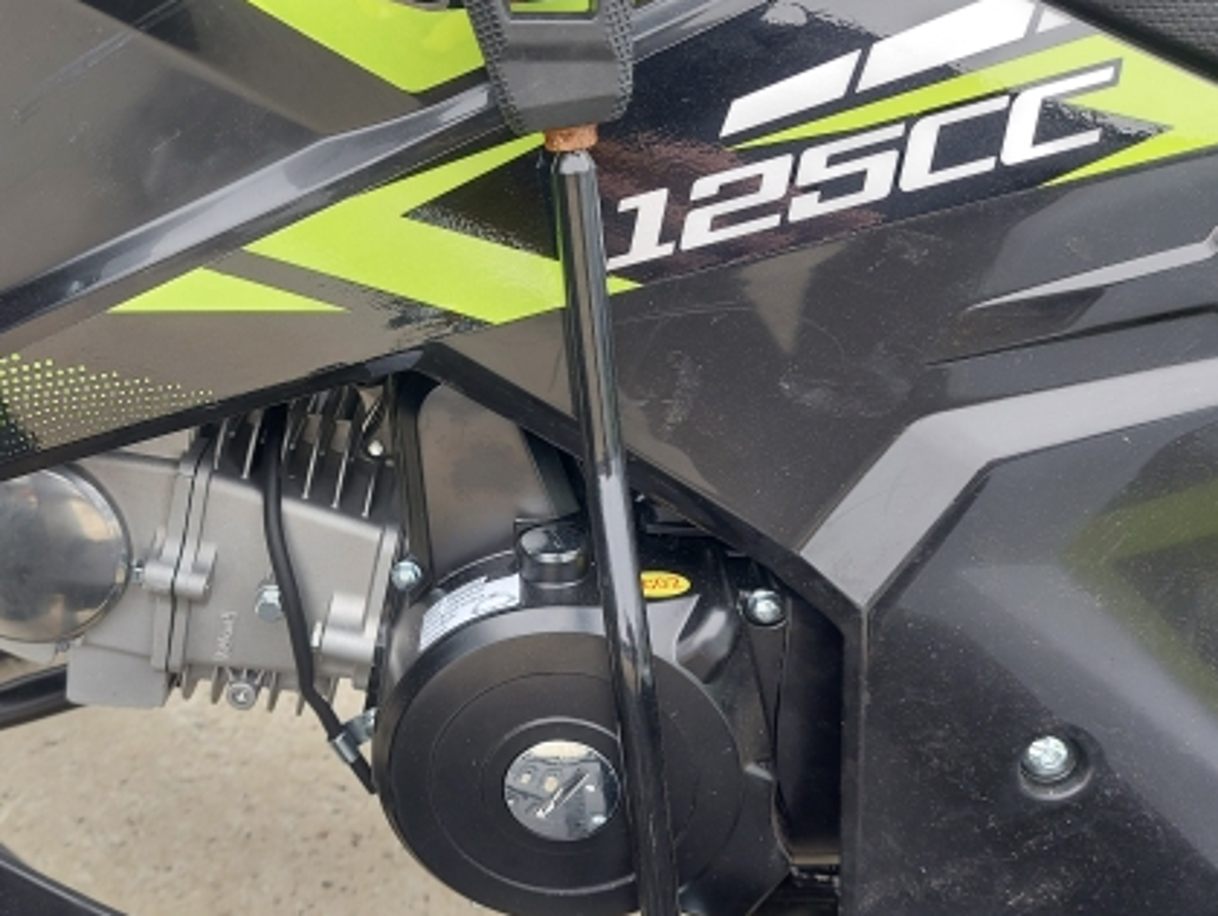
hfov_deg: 54.4
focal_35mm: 33
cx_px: 426
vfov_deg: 43.0
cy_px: 415
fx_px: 1162
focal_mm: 5.23
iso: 64
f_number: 1.8
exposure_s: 1/100
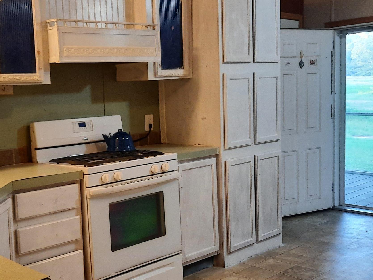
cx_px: 129
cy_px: 153
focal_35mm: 46
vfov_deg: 31.5
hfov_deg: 40.8
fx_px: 496
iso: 320
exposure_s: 1/30
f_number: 2
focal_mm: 4.6
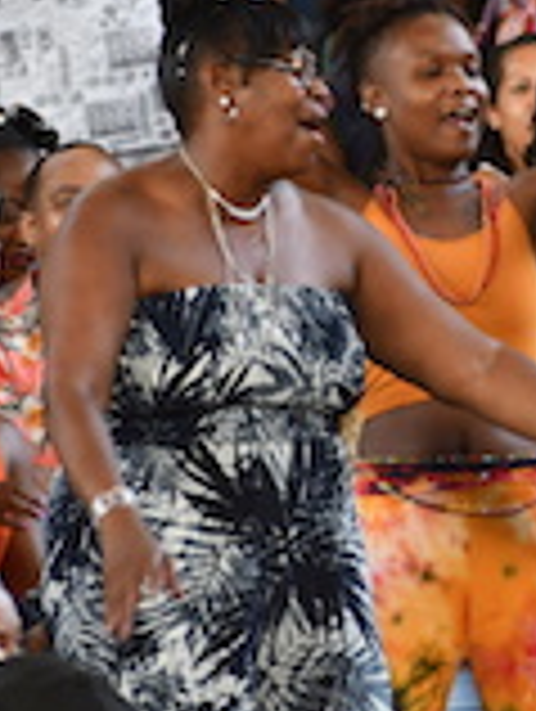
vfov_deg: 2.0
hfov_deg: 1.5
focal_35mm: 1002
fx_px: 20631
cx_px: 536
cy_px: 191
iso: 500
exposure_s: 1/100
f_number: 6.3
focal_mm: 220
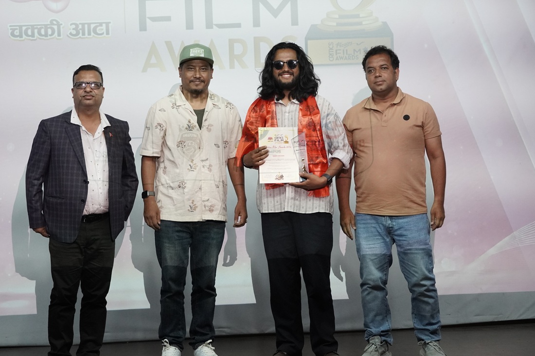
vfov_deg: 14.2
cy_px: 173
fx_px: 1434
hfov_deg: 21.1
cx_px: 253
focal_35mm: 97
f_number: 5.6
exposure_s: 1/160
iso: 2500
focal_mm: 59
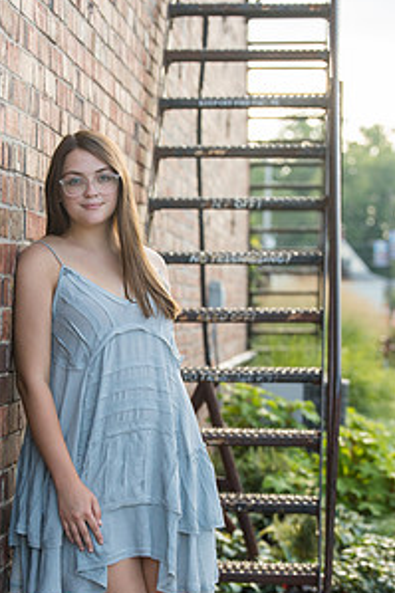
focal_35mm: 128
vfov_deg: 16.0
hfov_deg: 10.7
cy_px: 432
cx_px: 99
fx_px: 2109
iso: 640
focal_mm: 85
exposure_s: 1/800
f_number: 4.5
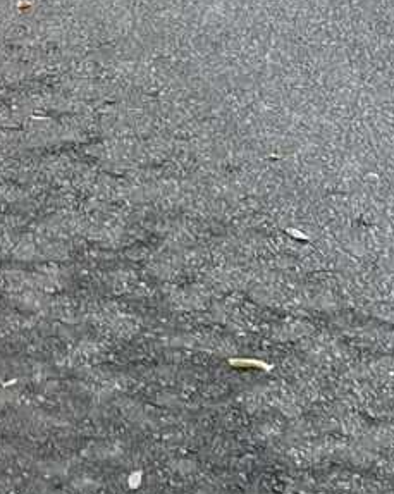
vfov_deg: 8.8
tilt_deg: -1.3
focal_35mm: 204
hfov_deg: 7.3
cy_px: -585
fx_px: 2978
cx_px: -339
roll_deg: -1.2
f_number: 1.6
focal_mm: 5.1
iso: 50
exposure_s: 1/493
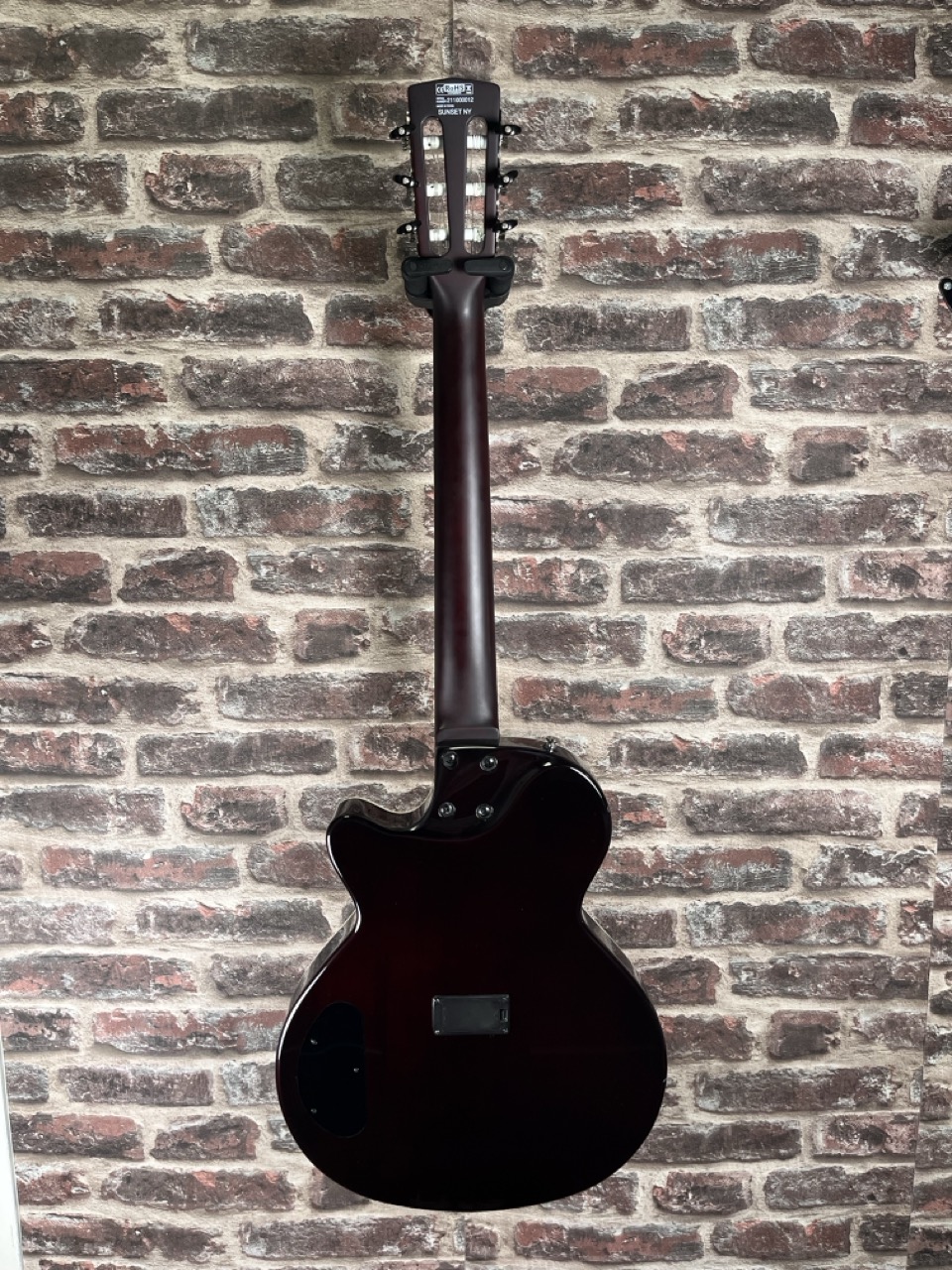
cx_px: 476
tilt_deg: -7.2
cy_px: 635
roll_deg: +0.6
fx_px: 953
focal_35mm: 26
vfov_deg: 67.3
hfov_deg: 53.1
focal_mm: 5.1
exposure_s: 1/121
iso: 125
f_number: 1.6
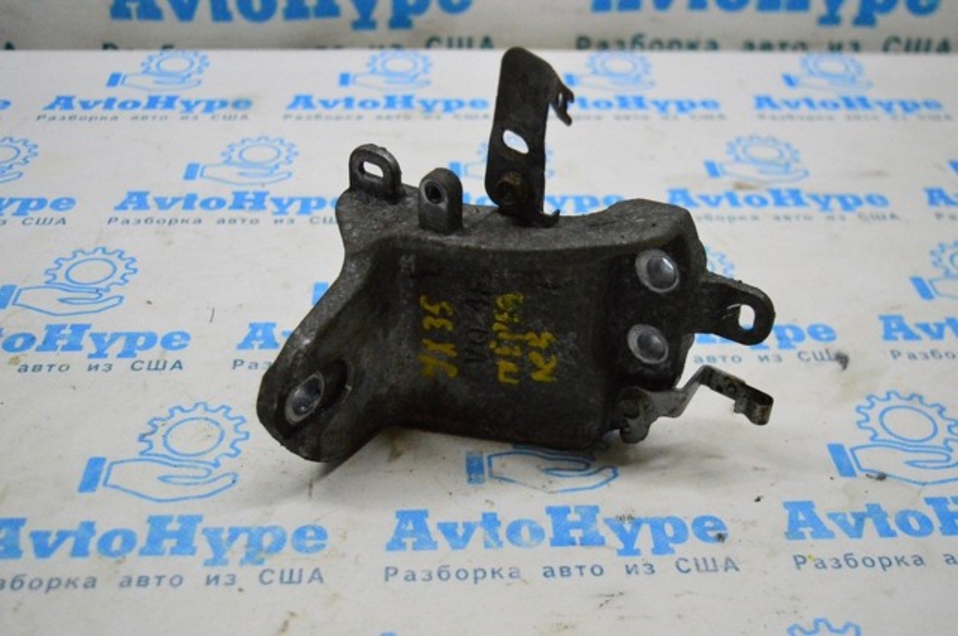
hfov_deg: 45.0
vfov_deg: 30.8
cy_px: 318
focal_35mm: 44
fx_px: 1156
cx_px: 479
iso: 6400
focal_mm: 29
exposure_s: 1/1000
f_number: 4.2
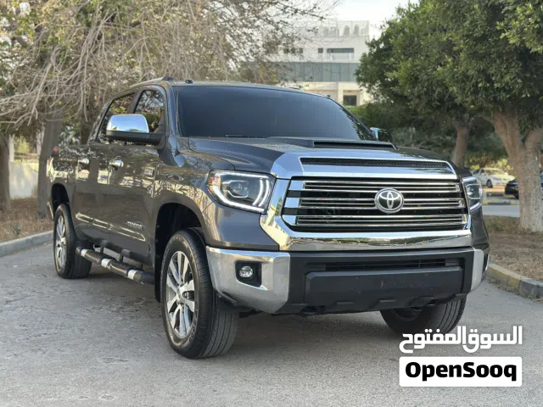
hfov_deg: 39.7
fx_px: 753
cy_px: 204
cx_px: 272
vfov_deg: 30.3
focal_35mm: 48
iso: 80
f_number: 1.78
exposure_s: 1/564
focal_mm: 6.86
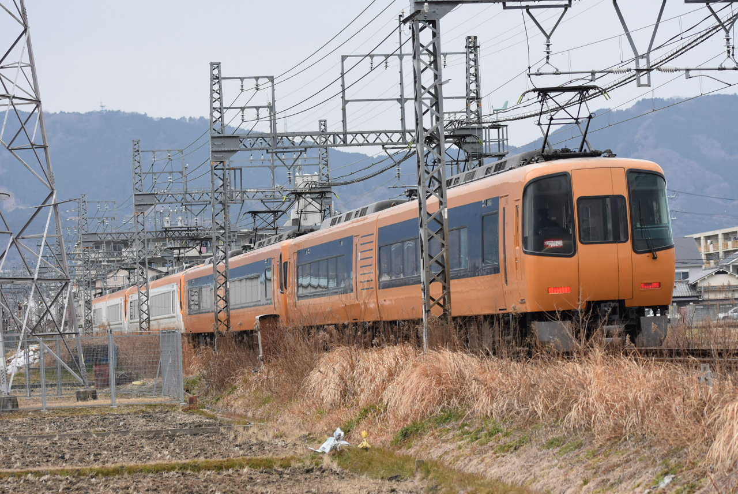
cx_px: 369
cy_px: 247
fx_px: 3232
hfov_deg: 13.0
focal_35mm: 158
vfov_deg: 8.7
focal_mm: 105
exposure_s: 1/1000
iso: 800
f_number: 4
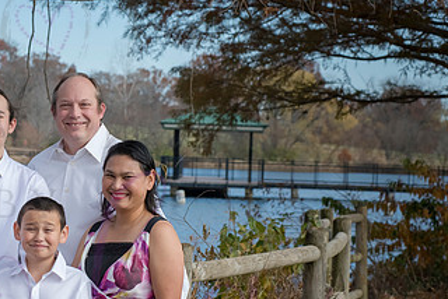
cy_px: 200
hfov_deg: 14.0
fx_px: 1806
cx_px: 52
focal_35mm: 145
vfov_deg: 9.5
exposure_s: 1/640
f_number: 8
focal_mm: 80
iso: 400
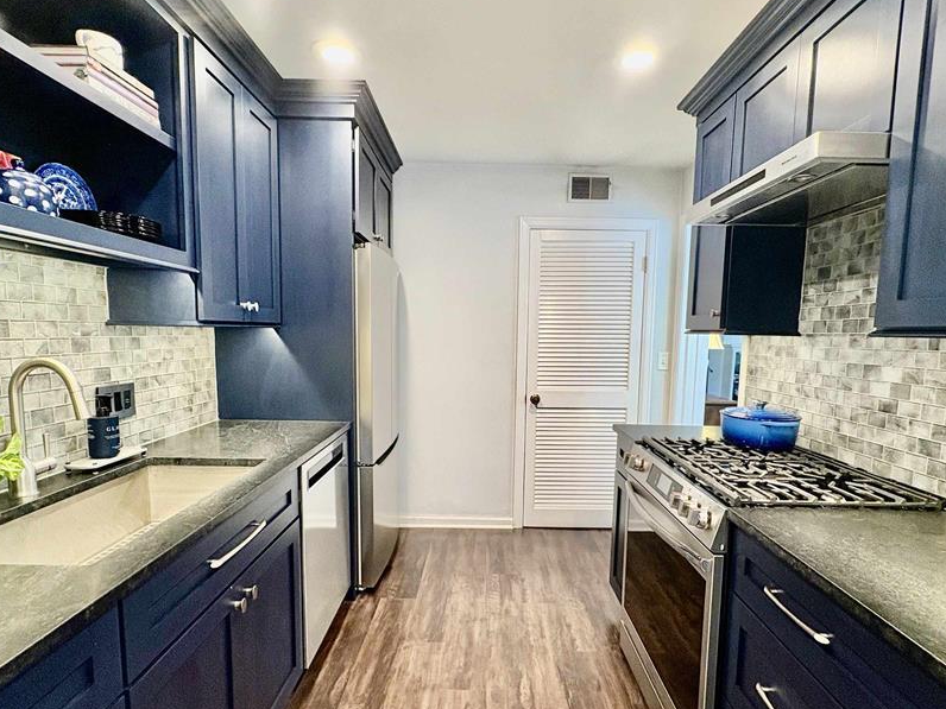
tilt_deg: -5.4
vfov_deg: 71.5
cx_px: 481
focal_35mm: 18
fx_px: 492
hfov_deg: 87.7
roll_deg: -0.7
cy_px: 381
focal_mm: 2.22
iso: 250
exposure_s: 1/60
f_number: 2.2
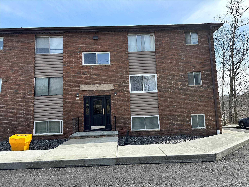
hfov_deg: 71.6
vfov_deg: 56.8
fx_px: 173
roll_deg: +2.1
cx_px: 124
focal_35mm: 24
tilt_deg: +6.6
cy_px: 94
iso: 80
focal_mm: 6.86
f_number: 1.78
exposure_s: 1/2525
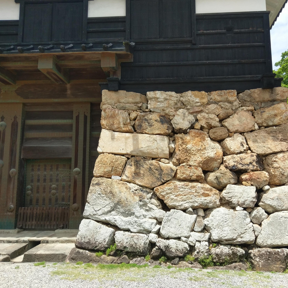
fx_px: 292
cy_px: 144
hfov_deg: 52.4
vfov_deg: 52.5
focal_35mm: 31
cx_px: 164
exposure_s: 1/1714
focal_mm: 4.58
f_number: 1.8
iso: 100
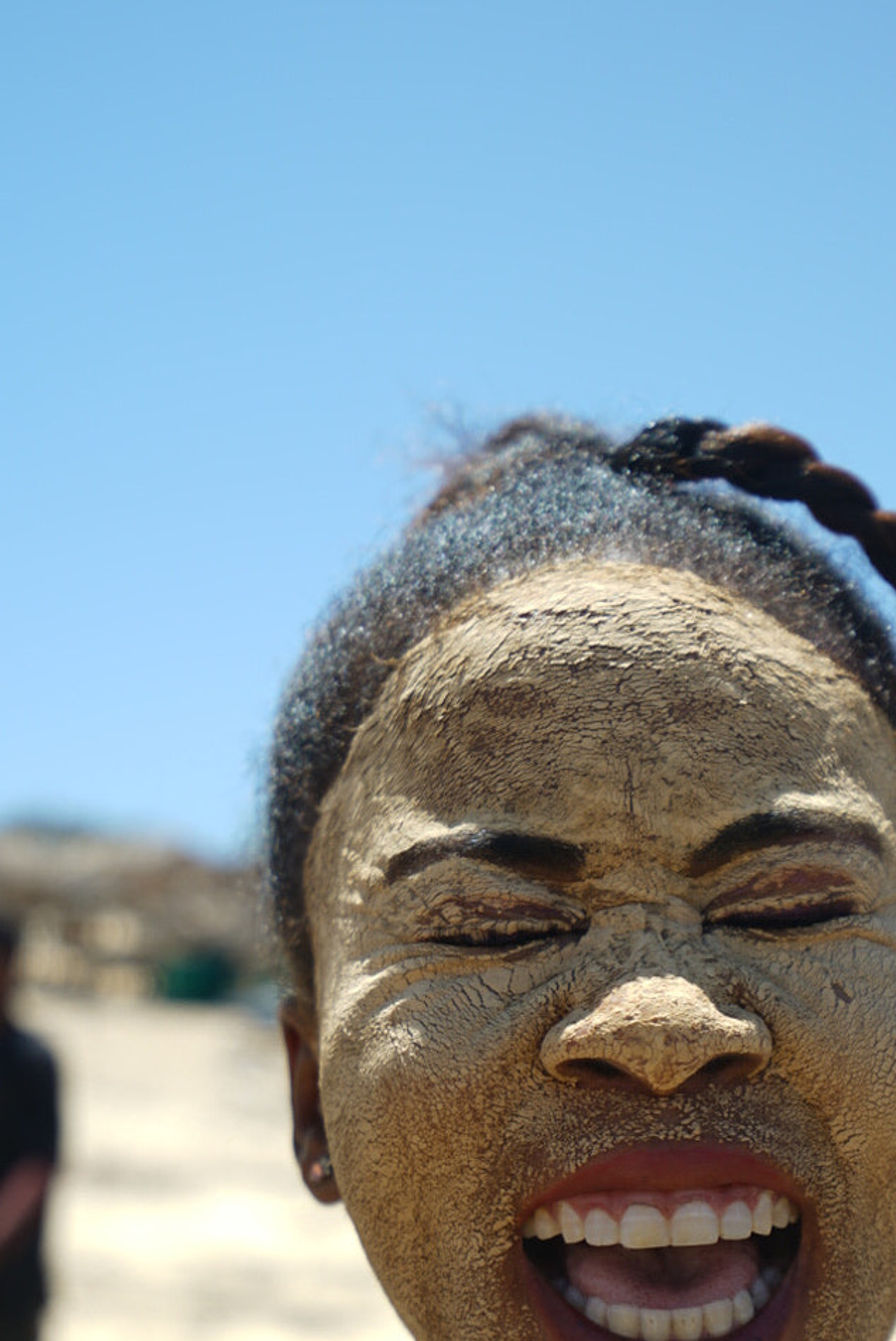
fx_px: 2199
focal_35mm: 59
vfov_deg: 33.2
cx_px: 620
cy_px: 1009
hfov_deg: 22.9
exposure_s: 1/160
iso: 50
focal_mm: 35
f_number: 4
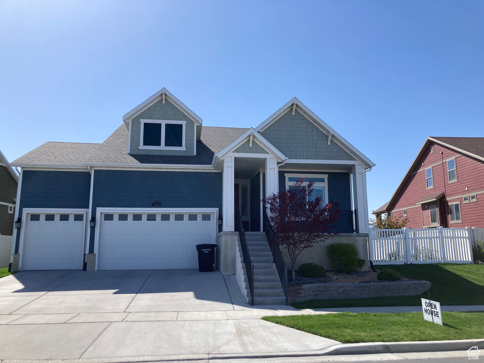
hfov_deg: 63.4
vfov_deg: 49.7
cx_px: 242
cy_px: 182
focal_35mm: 28
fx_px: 391
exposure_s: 1/2404
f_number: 1.8
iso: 20
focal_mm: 3.99
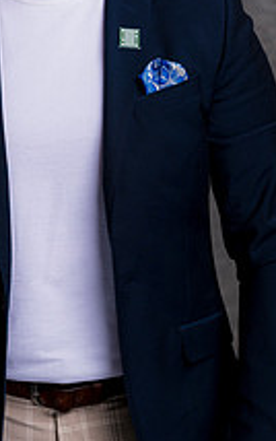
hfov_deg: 7.2
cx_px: 95
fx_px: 2187
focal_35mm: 182
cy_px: 105
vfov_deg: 11.5
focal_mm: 85
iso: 100
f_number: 5
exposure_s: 1/200
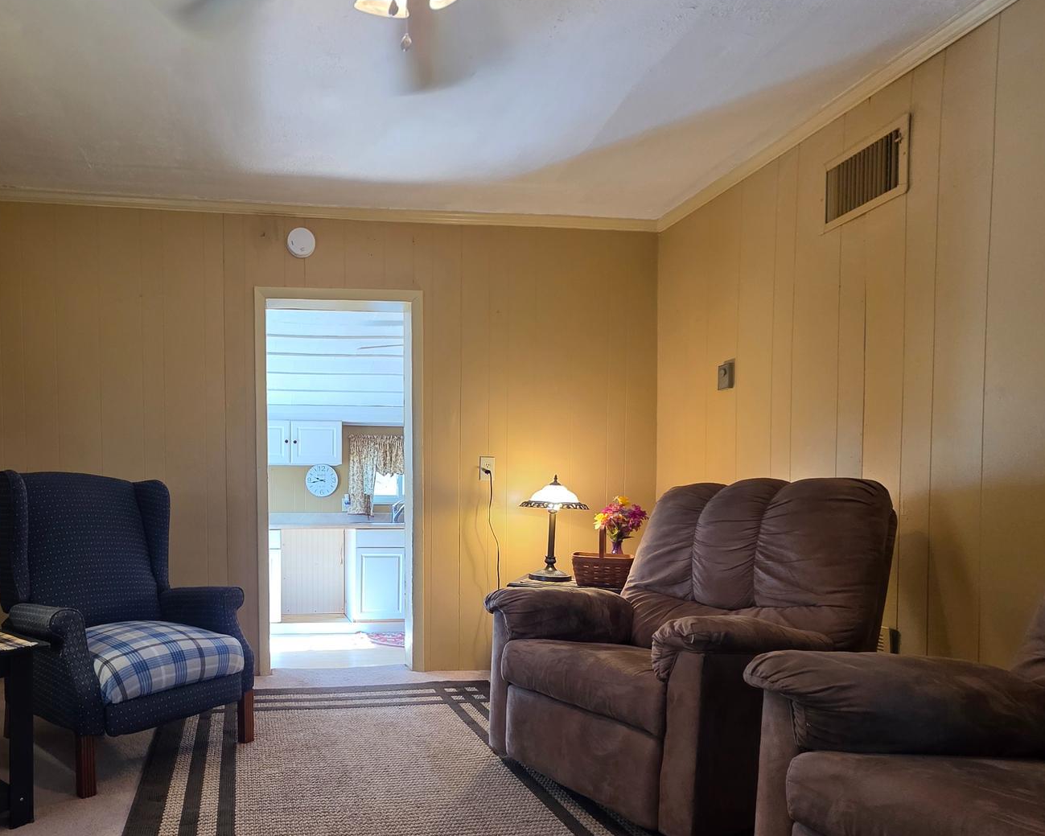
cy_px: 529
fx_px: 619
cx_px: 335
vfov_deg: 66.9
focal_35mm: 20
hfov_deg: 77.4
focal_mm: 2.2
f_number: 1.9
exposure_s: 1/60
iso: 250
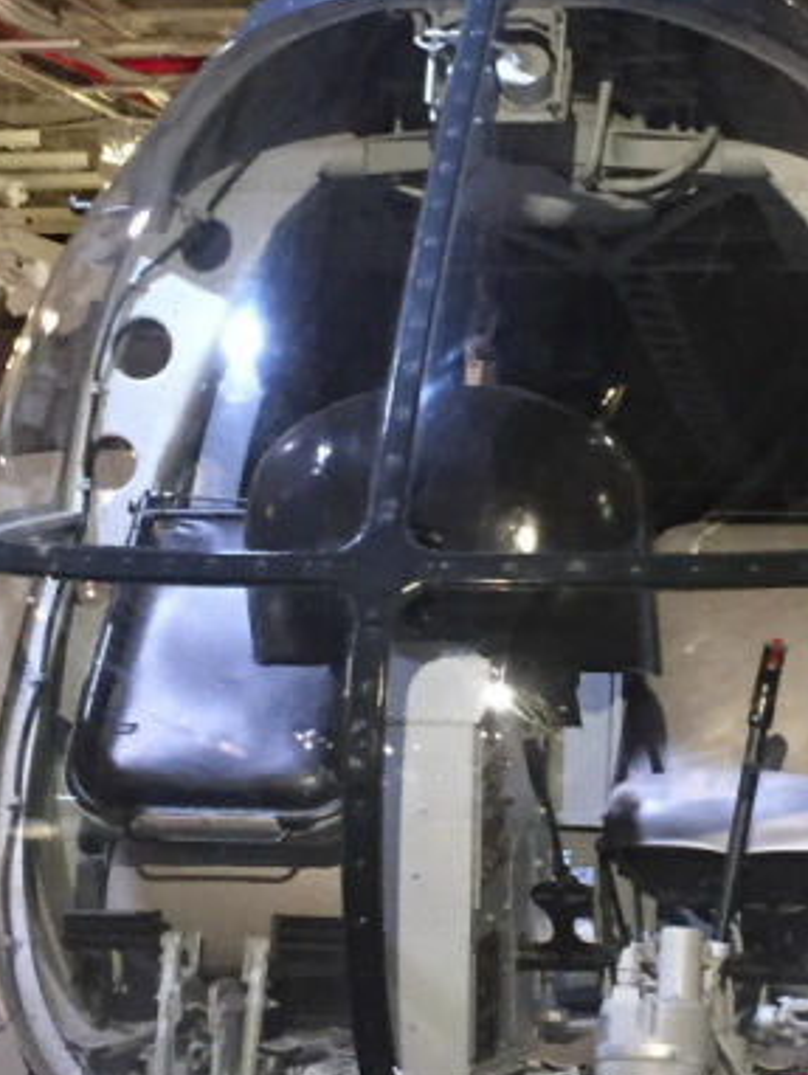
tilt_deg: +2.1
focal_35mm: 91
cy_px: 504
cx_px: 681
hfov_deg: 16.1
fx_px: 2829
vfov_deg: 21.5
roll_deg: -0.9
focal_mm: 4.15
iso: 250
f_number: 2.2
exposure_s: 1/20
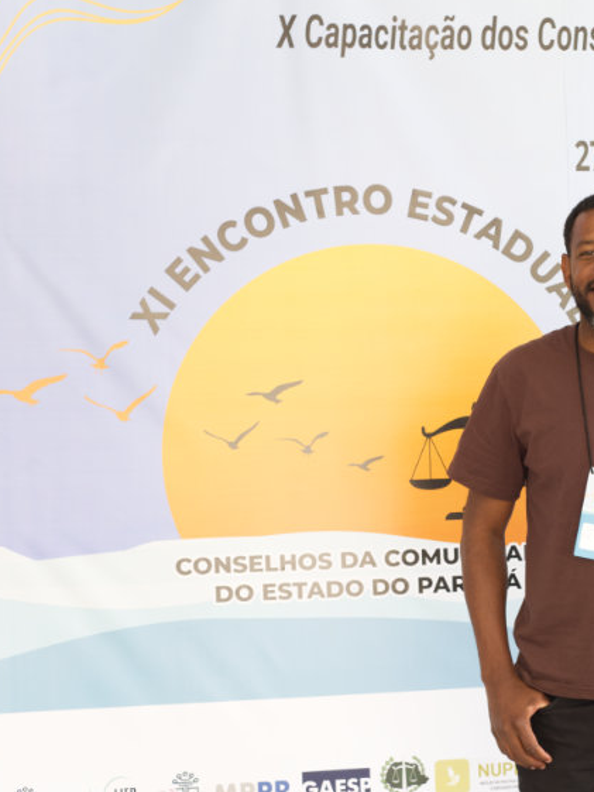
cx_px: 522
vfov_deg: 27.0
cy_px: 455
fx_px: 1647
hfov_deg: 20.1
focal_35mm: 72
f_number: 4
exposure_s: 1/100
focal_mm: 35
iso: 640
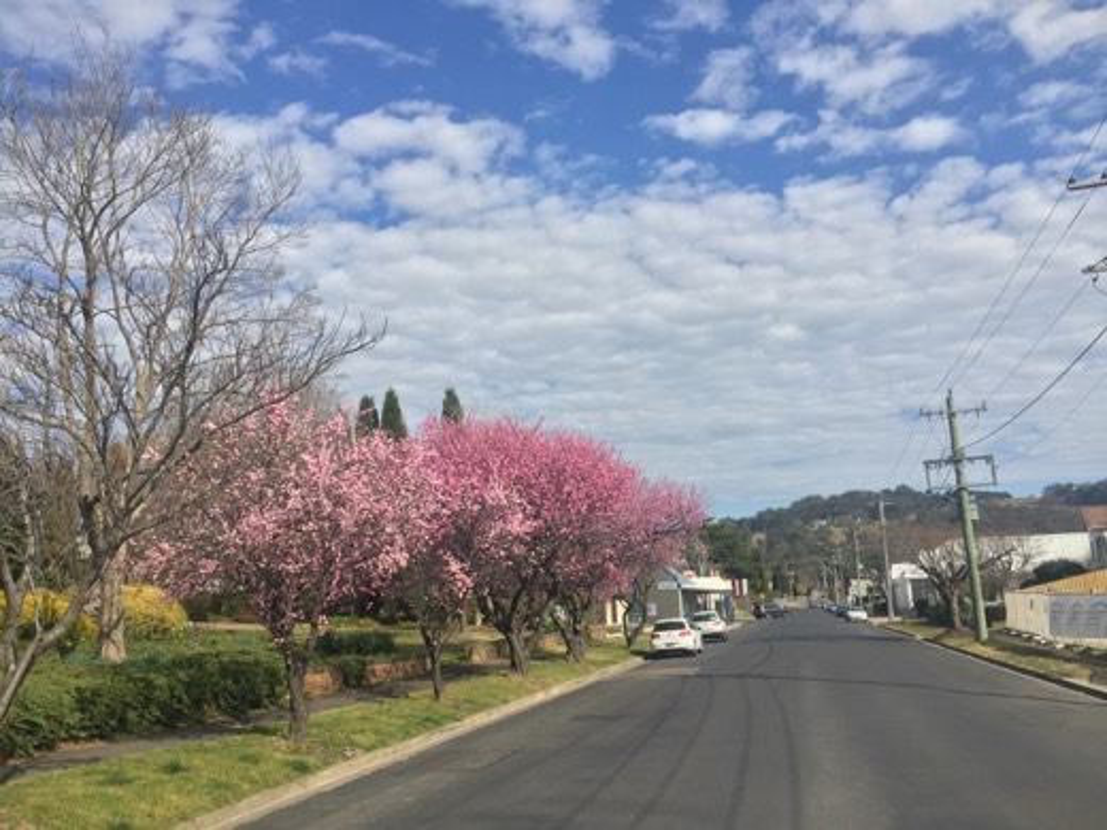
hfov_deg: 61.7
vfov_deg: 48.2
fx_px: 927
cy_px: 415
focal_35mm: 29
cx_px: 554
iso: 32
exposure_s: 1/2083
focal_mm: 4.15
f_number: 2.2
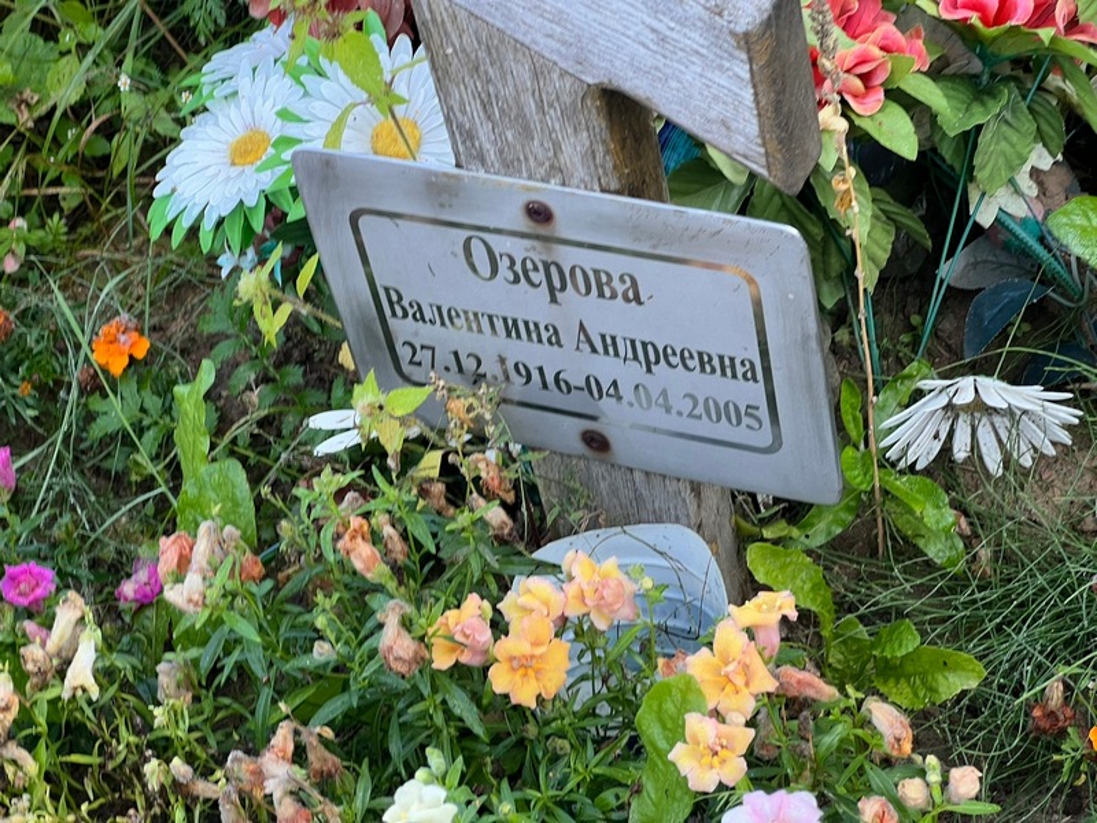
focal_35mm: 77
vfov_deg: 19.1
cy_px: 412
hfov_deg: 25.3
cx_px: 548
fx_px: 2440
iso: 80
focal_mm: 9
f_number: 2.8
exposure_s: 1/99
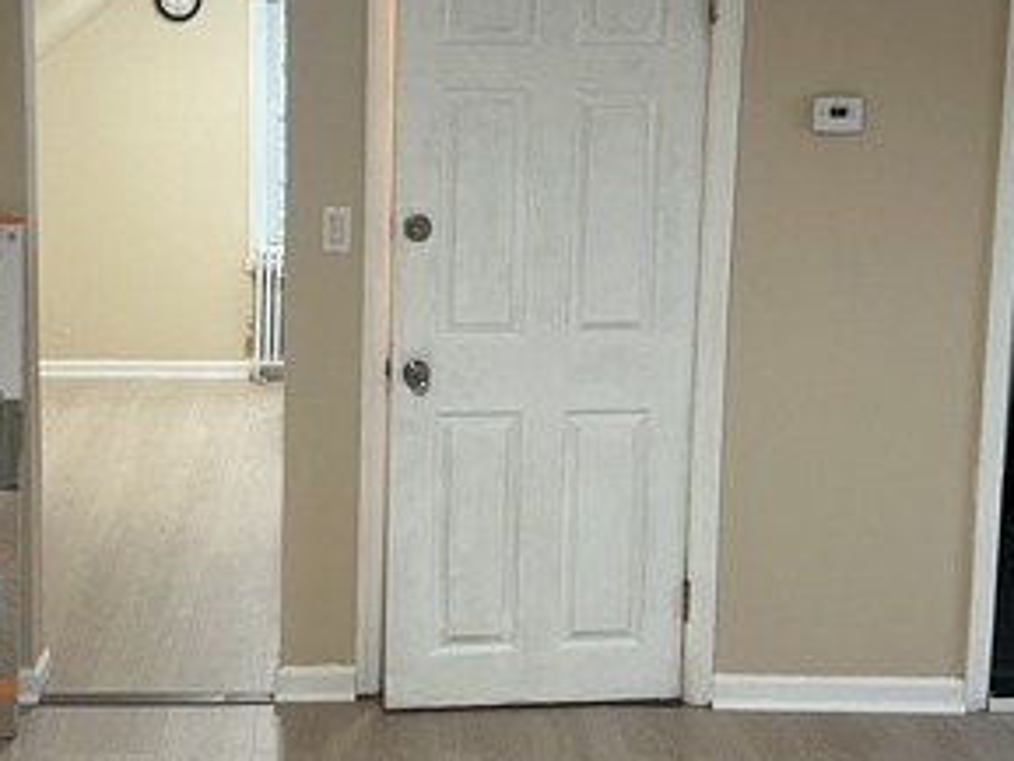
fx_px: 1758
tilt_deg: -8.8
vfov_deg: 24.4
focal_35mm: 60
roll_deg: -1.1
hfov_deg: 32.1
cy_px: 298
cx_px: 426
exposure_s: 1/60
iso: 125
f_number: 1.5
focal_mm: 5.7
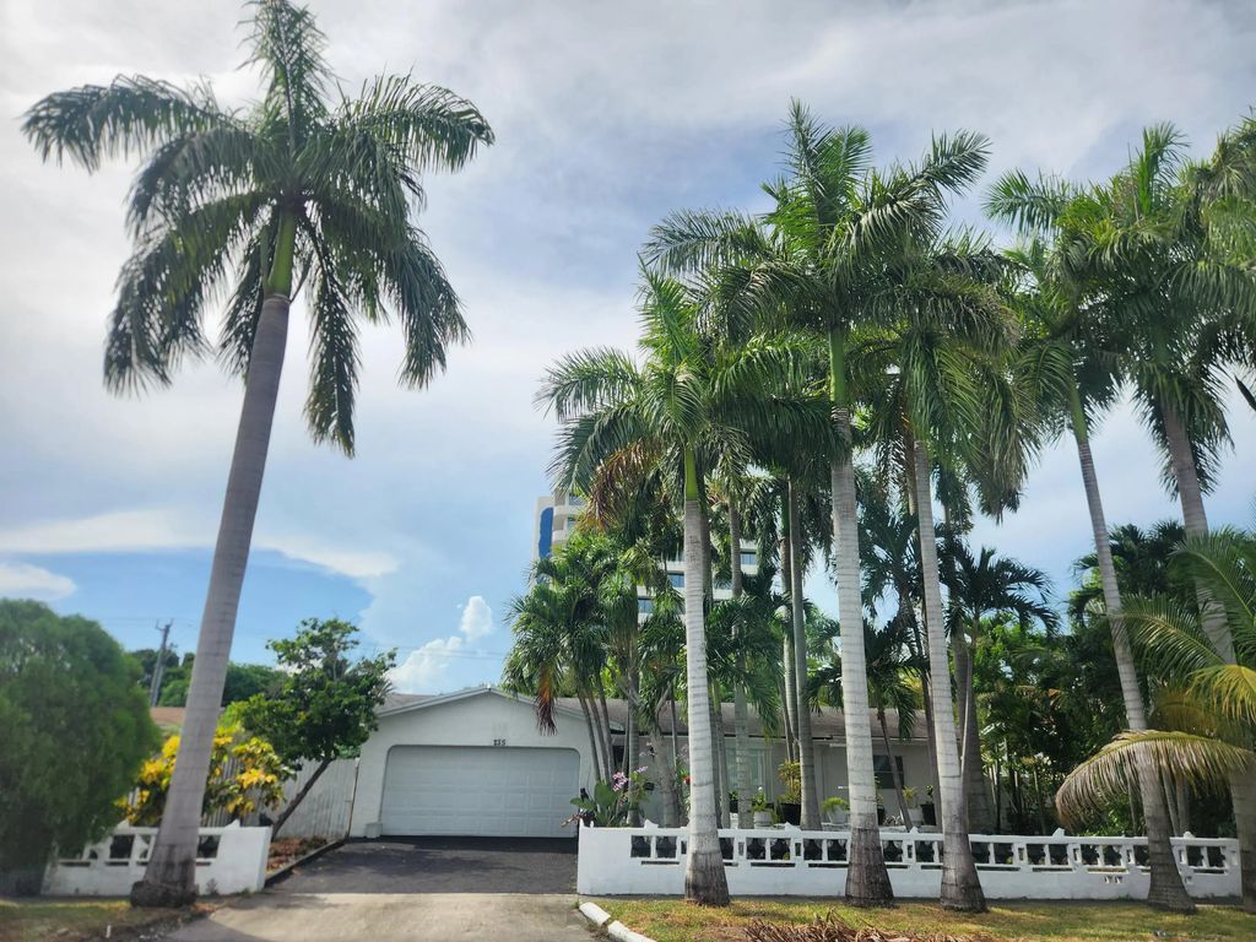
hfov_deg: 73.9
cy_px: 471
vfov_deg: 58.9
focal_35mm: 23
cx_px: 628
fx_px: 835
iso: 20
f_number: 1.8
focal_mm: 5.4
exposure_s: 1/2544
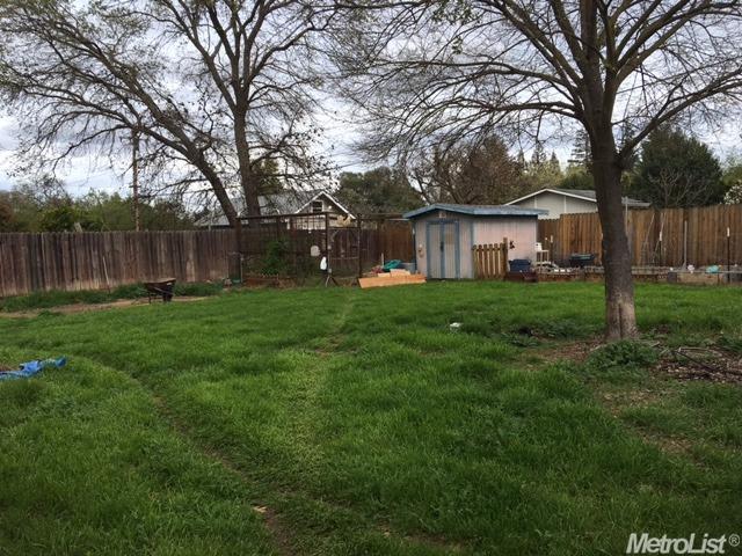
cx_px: 371
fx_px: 622
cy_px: 278
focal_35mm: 29
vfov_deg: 48.2
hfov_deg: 61.7
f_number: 2.2
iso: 25
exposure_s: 1/1068
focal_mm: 4.15
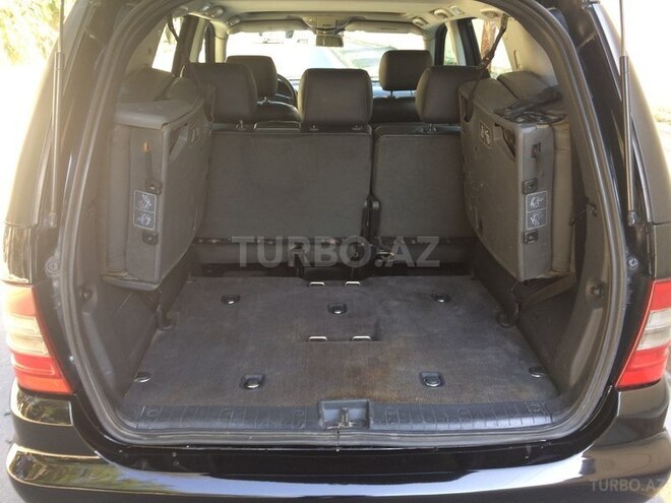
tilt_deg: -20.1
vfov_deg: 48.2
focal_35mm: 29
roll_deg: +1.1
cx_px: 336
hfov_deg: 61.7
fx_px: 562
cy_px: 252
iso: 40
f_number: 2.2
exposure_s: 1/50
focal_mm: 4.15
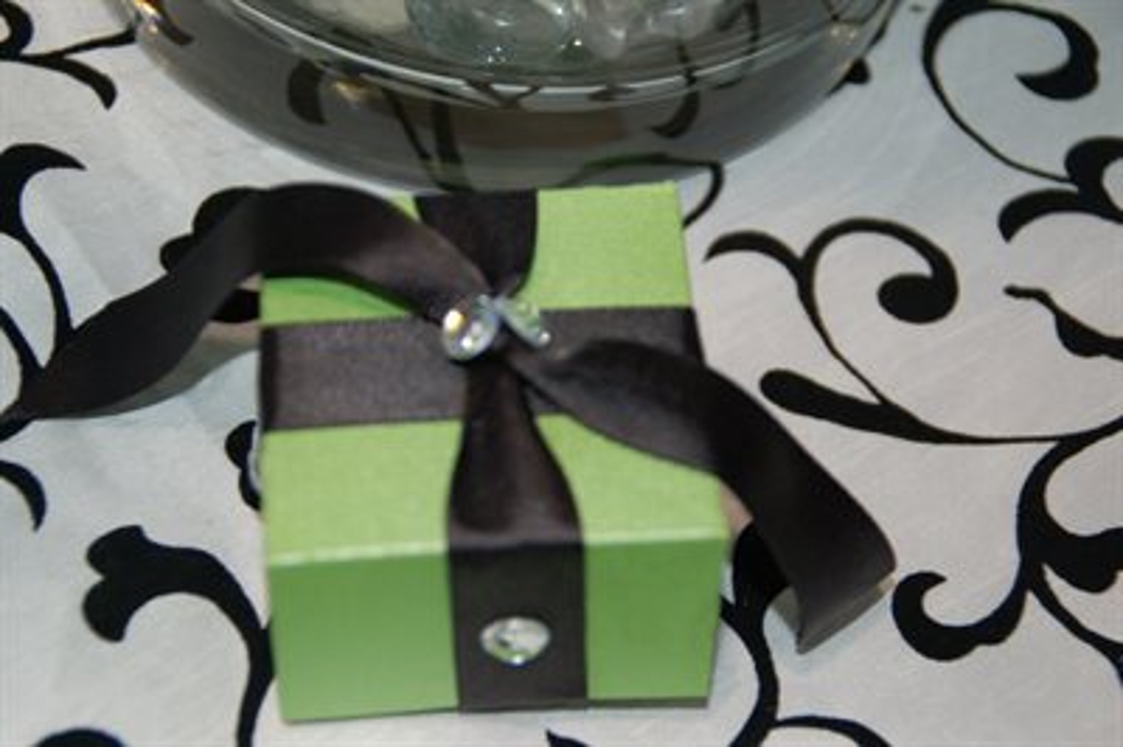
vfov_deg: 13.8
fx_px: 3086
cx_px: 562
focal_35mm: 99
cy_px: 374
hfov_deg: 20.6
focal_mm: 66
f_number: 5.3
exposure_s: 1/60
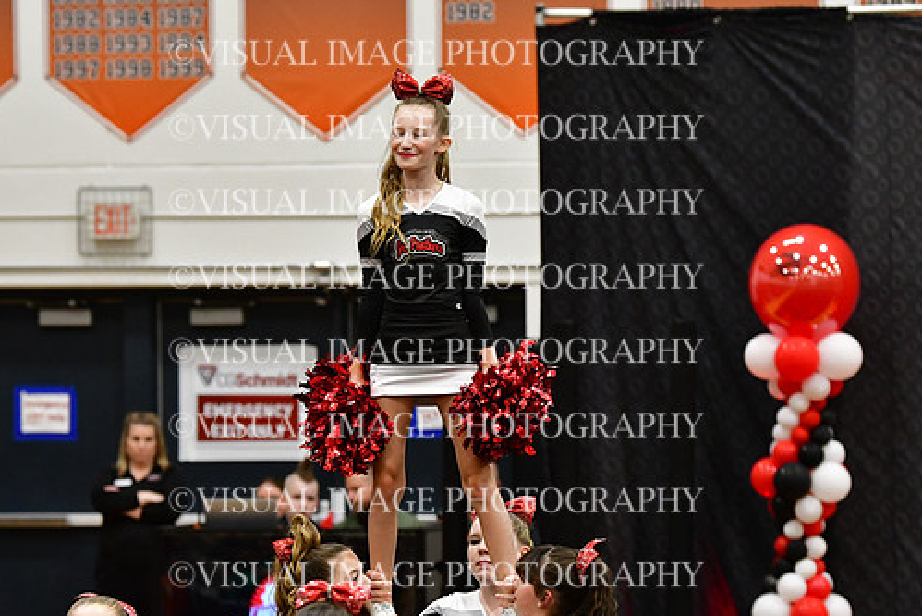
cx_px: 436
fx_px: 6020
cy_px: 314
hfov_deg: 8.8
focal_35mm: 235
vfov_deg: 5.9
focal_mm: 135
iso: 4000
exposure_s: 1/500
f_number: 3.5
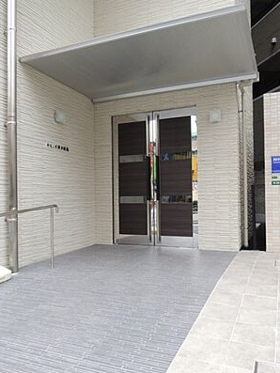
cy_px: 193
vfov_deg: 61.6
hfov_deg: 48.3
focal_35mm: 29
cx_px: 142
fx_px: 313
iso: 100
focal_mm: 4.3
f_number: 2.8
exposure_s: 1/160
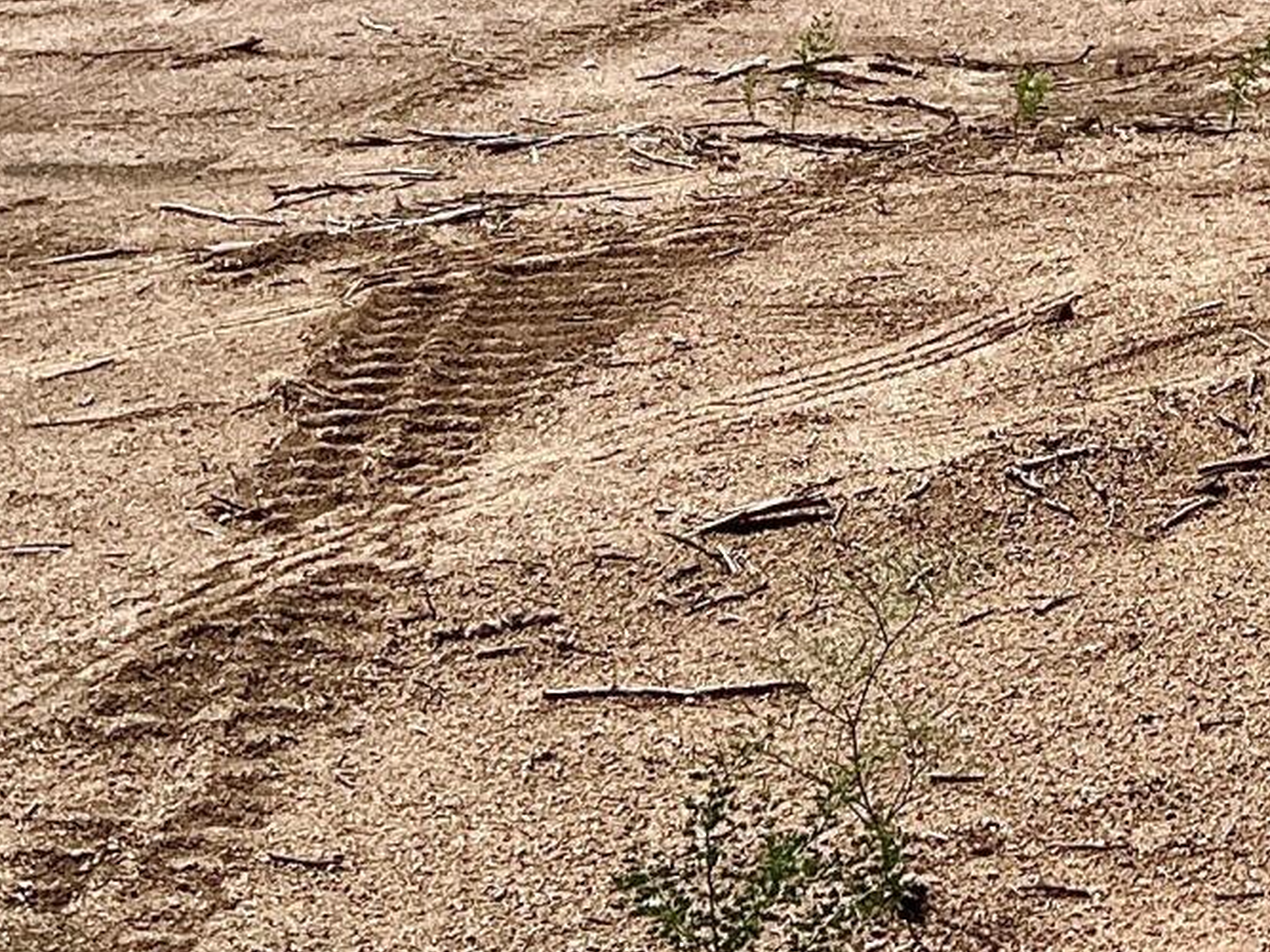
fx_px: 4292
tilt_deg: +0.2
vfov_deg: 12.1
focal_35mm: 117
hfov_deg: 16.3
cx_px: 1432
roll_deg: -0.7
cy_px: -497
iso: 50
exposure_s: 1/6579
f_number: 1.5
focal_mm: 5.7
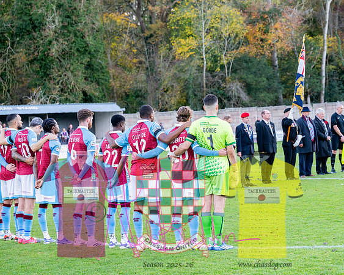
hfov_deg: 24.0
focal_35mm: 79
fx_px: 807
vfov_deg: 19.3
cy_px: 138
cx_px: 207
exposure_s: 1/400
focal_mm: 70
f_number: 4
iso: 400
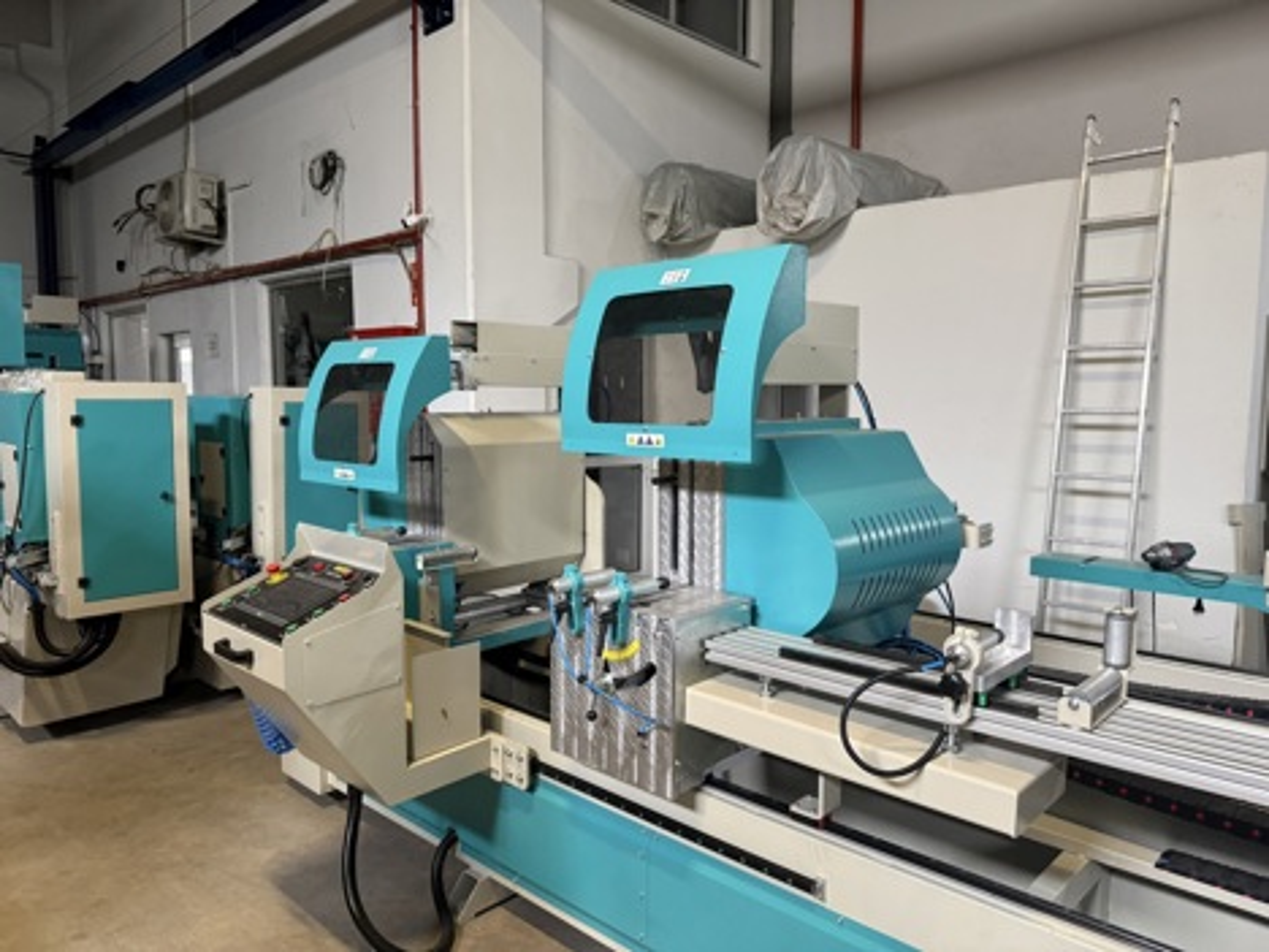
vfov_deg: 56.8
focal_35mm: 24
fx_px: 880
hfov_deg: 71.6
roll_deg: -0.8
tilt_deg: -6.5
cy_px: 476
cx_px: 634
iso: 320
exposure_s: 1/50
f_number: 1.78
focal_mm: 6.76
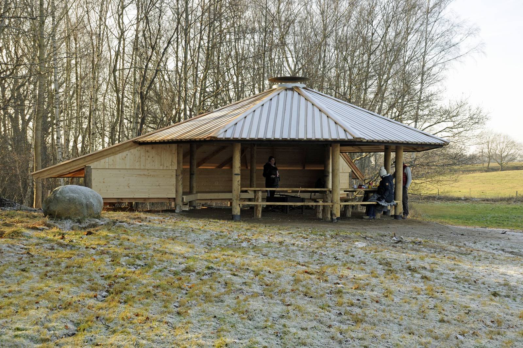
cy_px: 174
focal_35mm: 46
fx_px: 675
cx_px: 262
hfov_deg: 42.4
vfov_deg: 28.9
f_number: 5.6
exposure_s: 1/125
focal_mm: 31
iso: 200
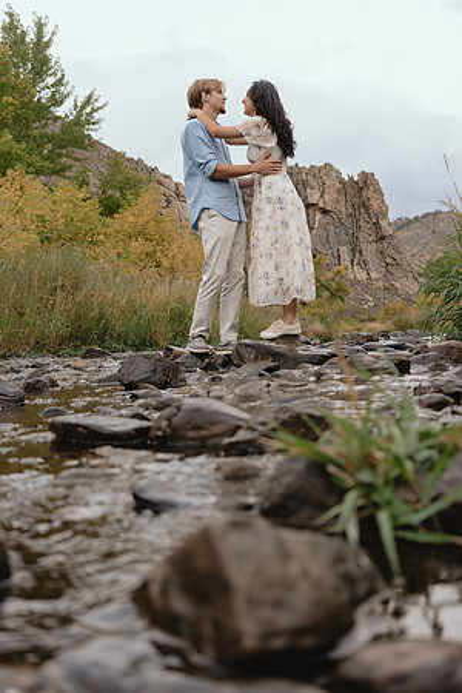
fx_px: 674
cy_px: 346
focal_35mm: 35
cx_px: 231
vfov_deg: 54.4
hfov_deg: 37.9
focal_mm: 35
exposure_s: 1/250
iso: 320
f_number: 3.5
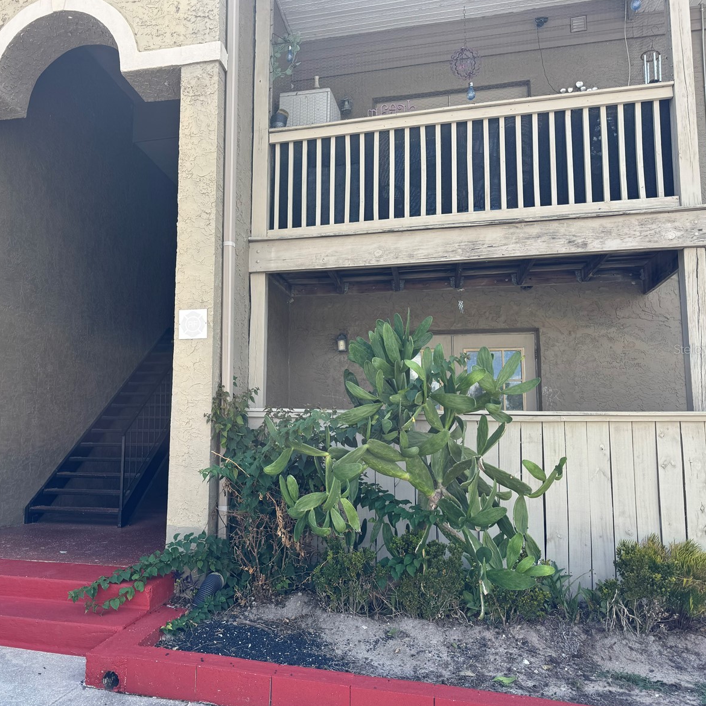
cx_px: 248
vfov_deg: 55.6
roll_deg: -0.4
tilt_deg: +7.6
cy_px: 349
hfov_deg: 54.7
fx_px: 669
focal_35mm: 29
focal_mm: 6.76
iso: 80
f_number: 1.78
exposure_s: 1/1425
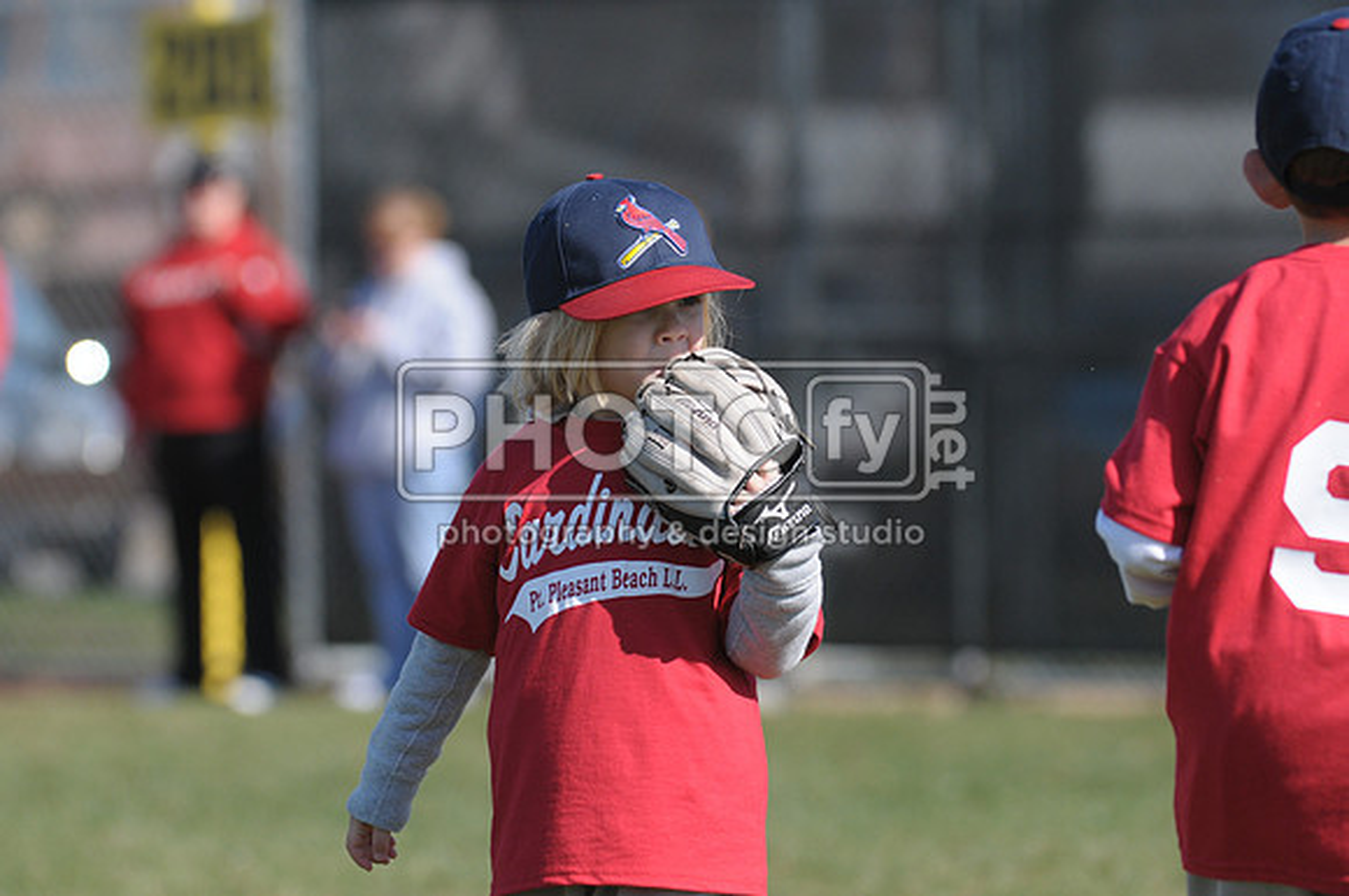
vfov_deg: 4.6
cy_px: 448
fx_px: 11226
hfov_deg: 6.9
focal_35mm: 300
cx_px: 674
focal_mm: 200
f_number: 4.5
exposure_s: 1/1600
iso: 400
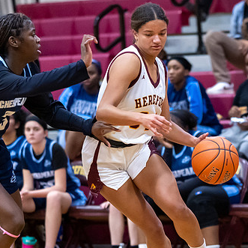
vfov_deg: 6.2
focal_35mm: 283
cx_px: 237
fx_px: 2294
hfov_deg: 6.2
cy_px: 222
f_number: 1.8
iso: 4500
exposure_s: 1/1250
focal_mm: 85
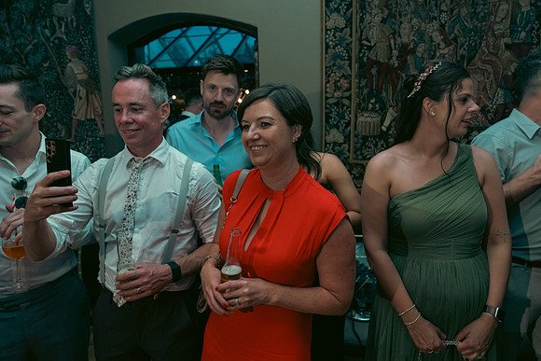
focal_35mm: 24
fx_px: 361
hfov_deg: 73.7
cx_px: 270
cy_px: 180
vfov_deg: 53.2
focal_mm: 24
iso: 2500
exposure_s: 1/160
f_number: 3.5
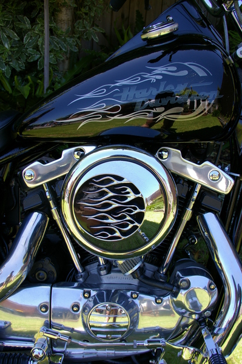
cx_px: 121
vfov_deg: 57.3
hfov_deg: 39.9
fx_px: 333
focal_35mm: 33
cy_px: 182
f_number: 8
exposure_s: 1/60
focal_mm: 22
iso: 200
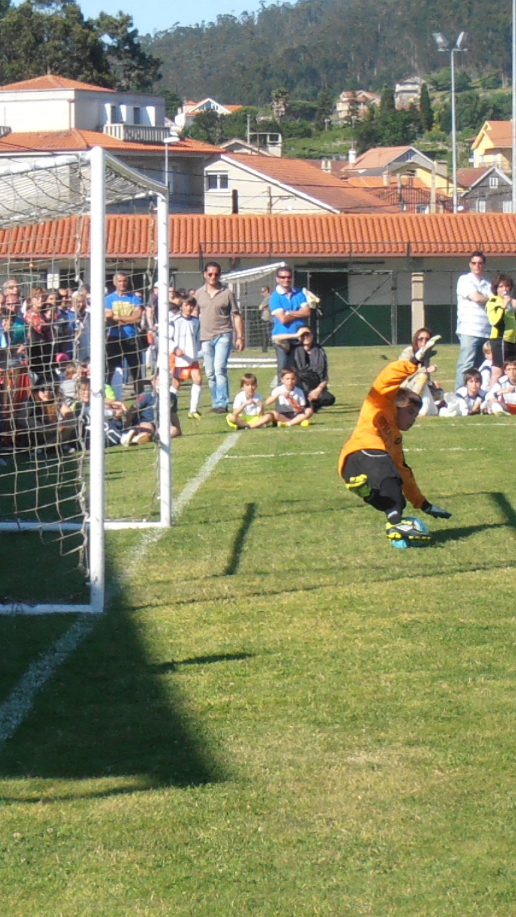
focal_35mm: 162
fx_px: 3941
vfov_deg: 13.3
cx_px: 221
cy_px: 460
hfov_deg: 7.5
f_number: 5.5
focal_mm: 19.64
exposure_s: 1/1250
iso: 250
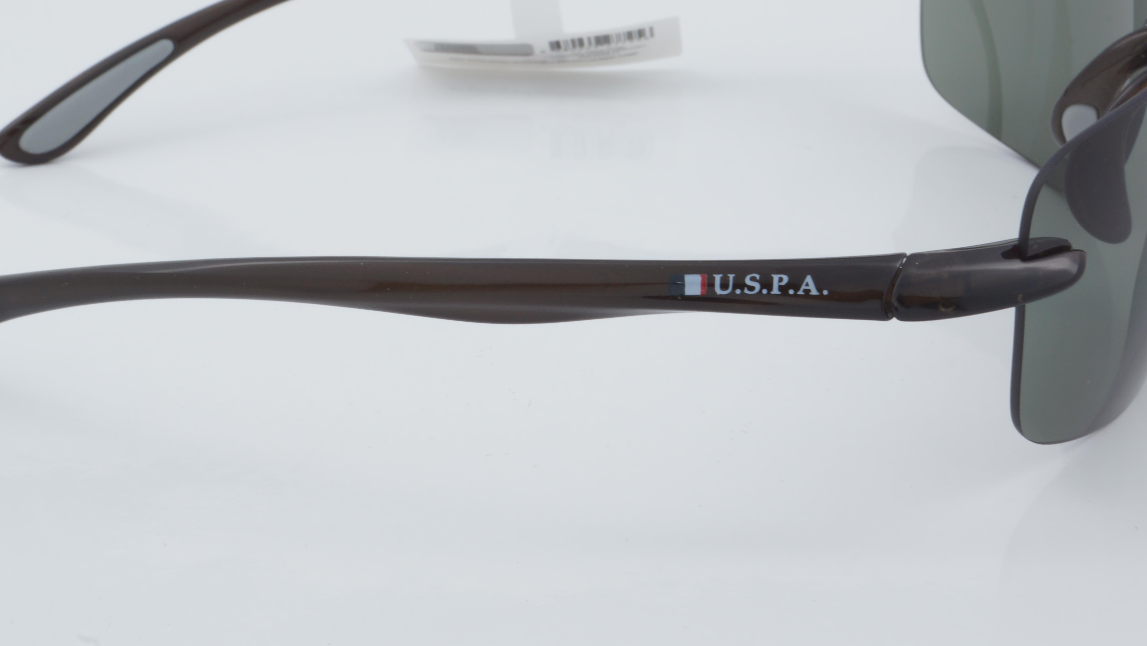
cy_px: 180
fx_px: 2981
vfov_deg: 12.3
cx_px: 542
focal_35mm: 98
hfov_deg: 21.8
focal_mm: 50
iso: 100
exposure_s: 1/4
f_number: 32
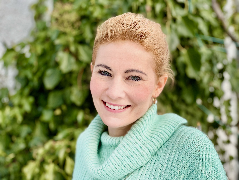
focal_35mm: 77
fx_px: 532
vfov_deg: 19.1
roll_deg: +0.1
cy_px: 90
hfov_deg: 25.3
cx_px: 120
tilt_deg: +2.7
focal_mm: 9
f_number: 2.8
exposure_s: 1/340
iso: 32
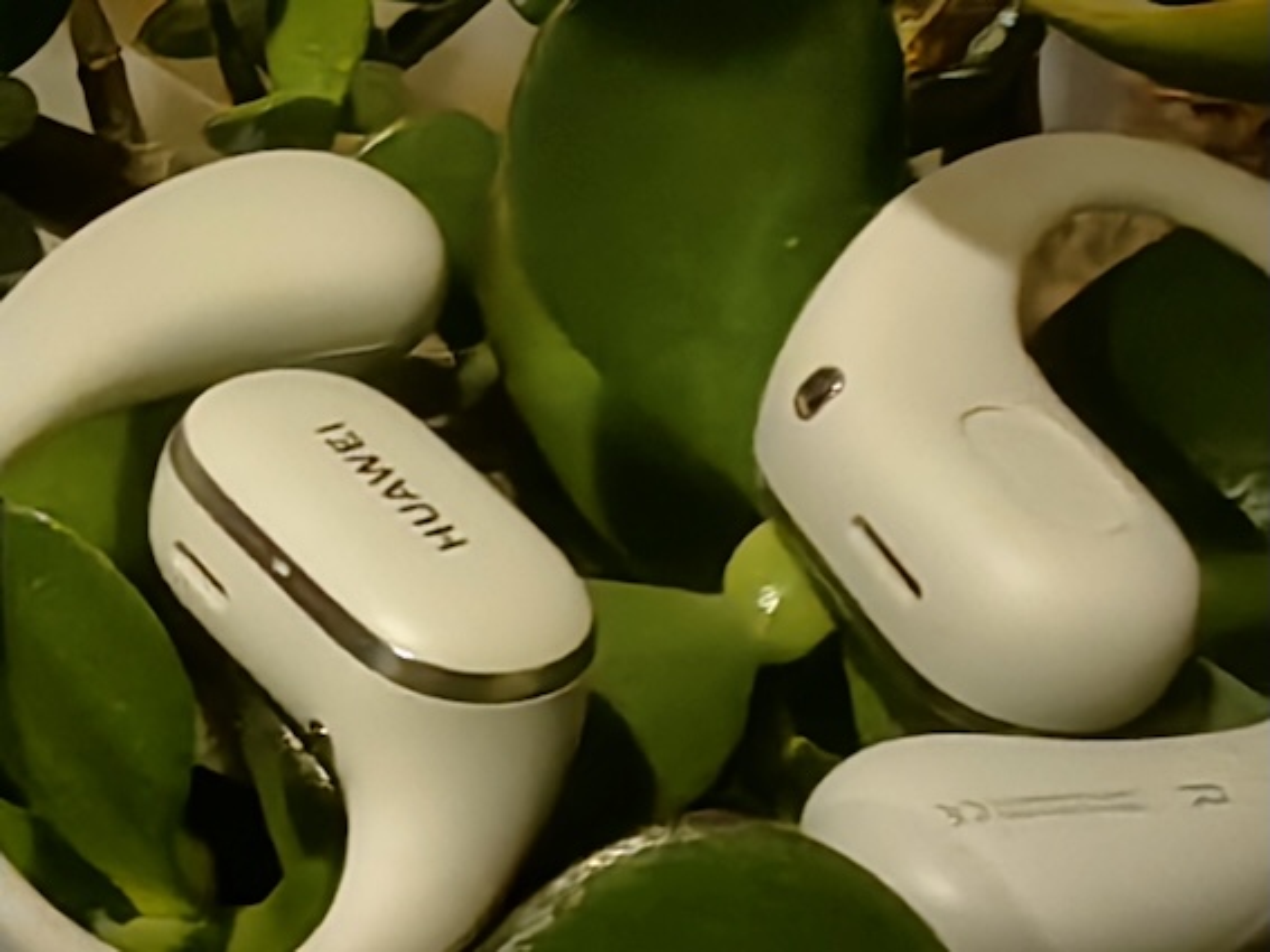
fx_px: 3118
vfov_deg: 17.4
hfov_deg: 23.0
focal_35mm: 85
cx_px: 635
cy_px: 476
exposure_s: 1/50
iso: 320
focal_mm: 1.76
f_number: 2.2
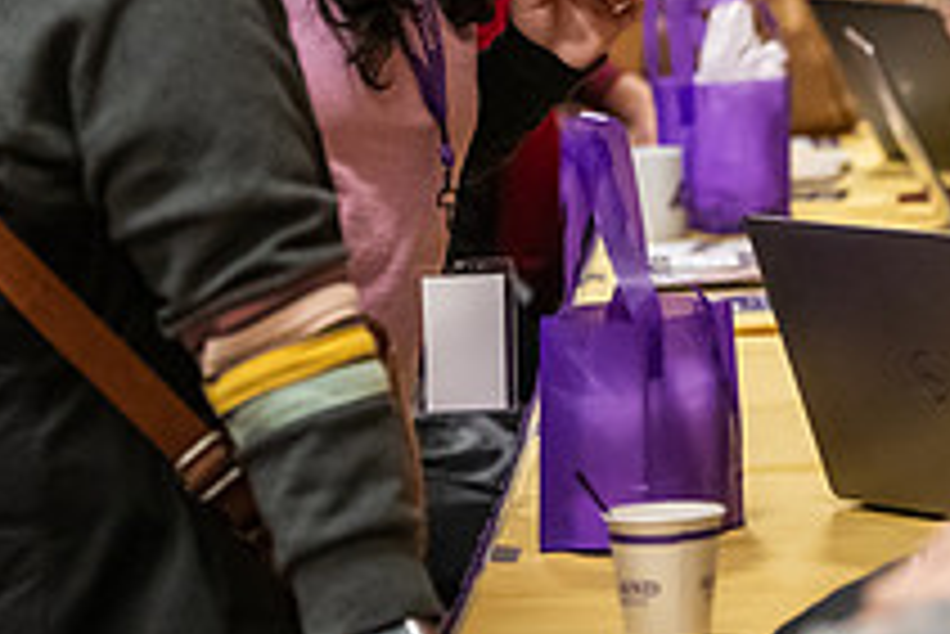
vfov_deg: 5.8
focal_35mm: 236
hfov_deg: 8.7
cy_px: -79
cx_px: 855
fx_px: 6232
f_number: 3.2
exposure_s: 1/200
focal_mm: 86
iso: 4000
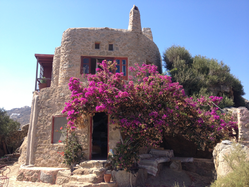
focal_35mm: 35
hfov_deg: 52.6
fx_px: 252
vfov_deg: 40.7
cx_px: 124
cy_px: 94
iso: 50
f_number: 2.4
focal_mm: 4.28
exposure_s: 1/863
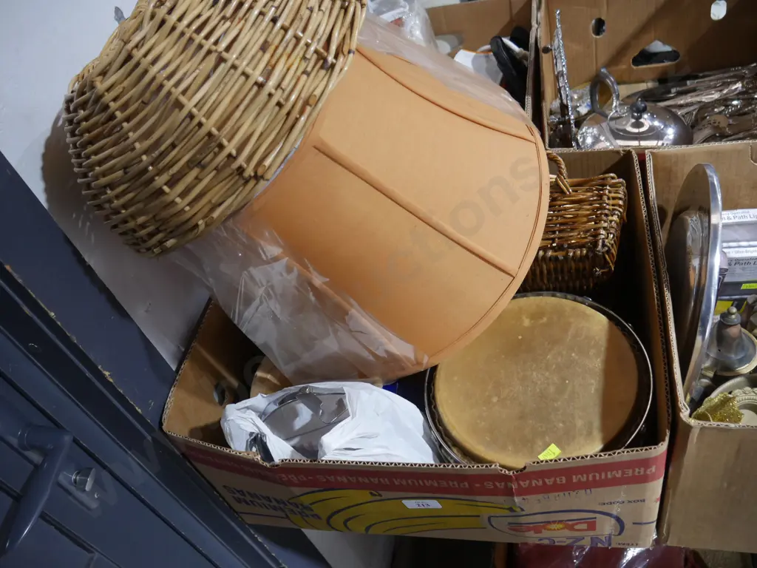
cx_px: 378
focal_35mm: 30
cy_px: 284
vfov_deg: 46.8
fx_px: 656
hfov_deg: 60.0
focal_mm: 15
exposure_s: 1/60
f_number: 3.6
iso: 1250
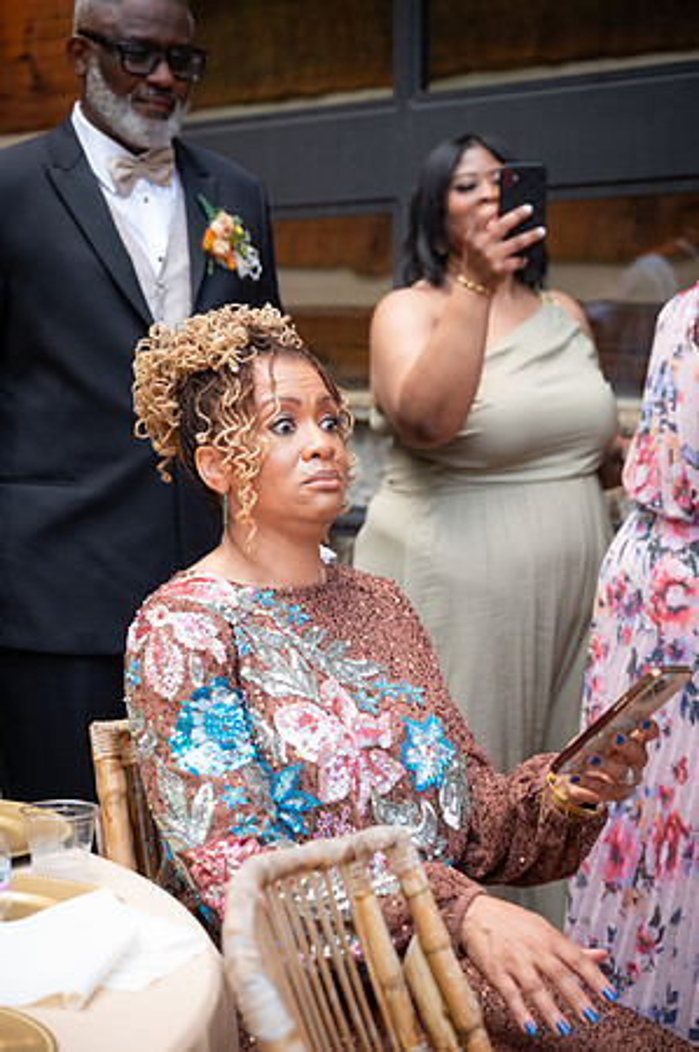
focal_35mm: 70
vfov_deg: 28.9
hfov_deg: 19.4
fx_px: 2043
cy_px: 526
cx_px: 350
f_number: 4
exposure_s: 1/250
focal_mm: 70
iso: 1000
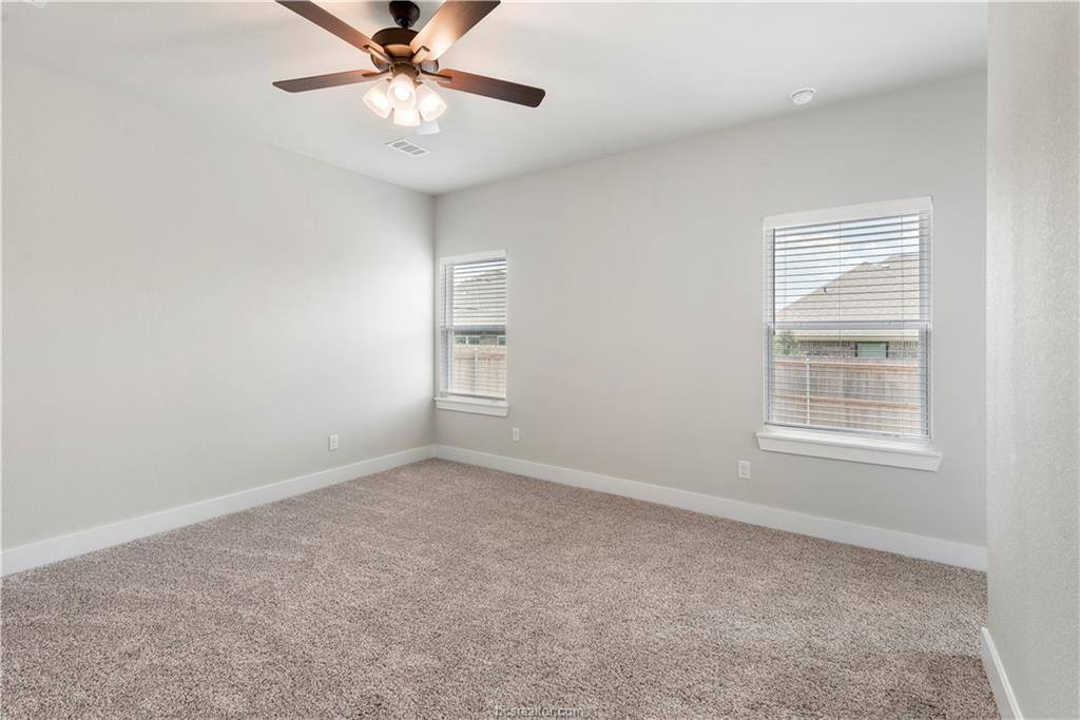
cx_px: 540
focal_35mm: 16
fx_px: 480
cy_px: 360
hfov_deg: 96.7
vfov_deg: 73.8
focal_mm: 16
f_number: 8
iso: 250
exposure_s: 1/250
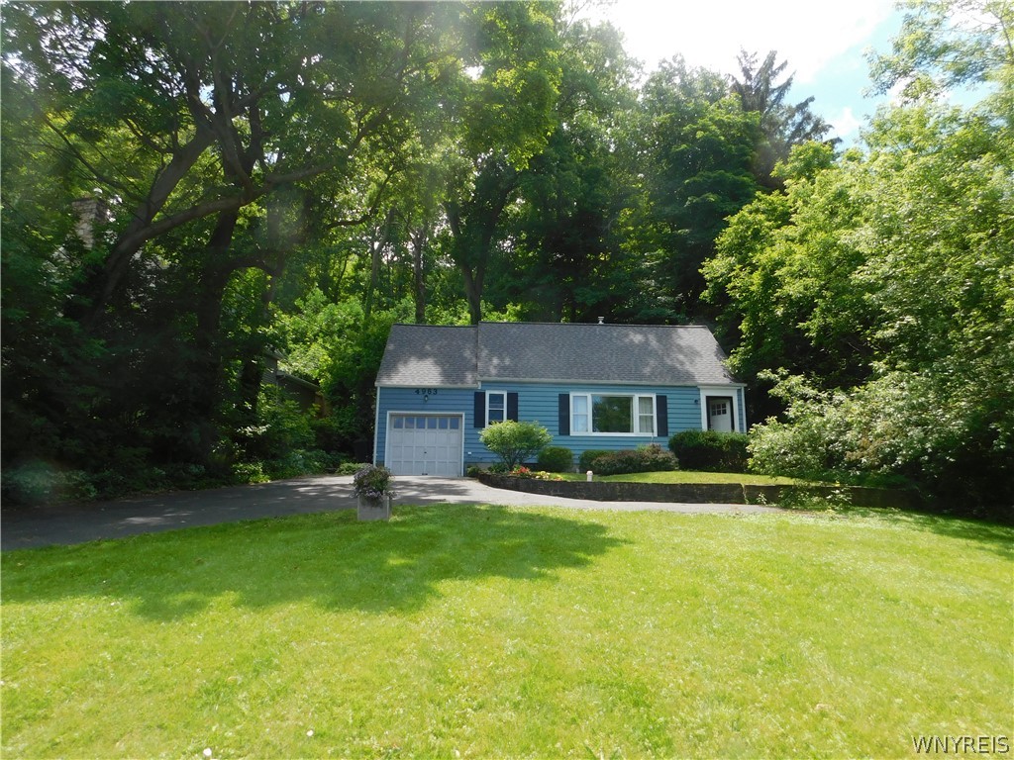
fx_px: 674
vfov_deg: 58.9
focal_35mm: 23
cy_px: 380
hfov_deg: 73.9
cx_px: 507
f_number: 3
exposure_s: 1/640
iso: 125
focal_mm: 4
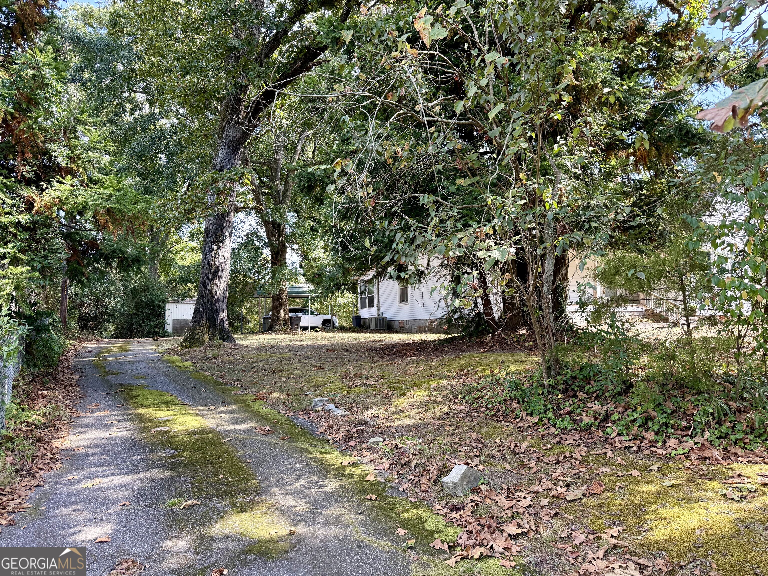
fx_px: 532
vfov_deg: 56.8
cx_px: 384
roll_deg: +1.7
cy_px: 288
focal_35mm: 24
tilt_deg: +4.7
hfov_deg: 71.6
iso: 100
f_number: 1.78
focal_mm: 6.76
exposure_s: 1/563
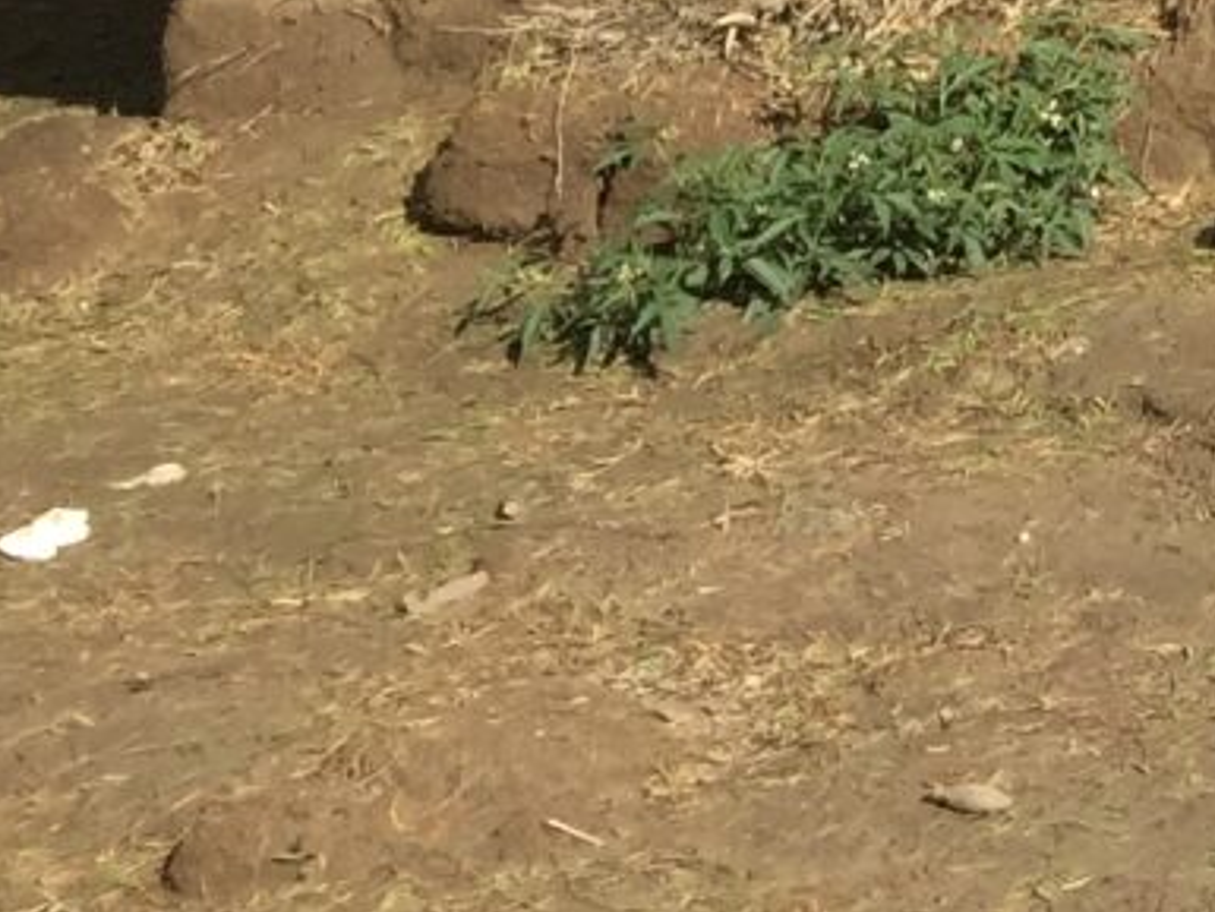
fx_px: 5021
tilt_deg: +0.9
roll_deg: -0.1
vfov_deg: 9.6
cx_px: 2916
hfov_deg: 11.4
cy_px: -1018
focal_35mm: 143
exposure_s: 1/2326
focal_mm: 4.15
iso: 32
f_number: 2.2
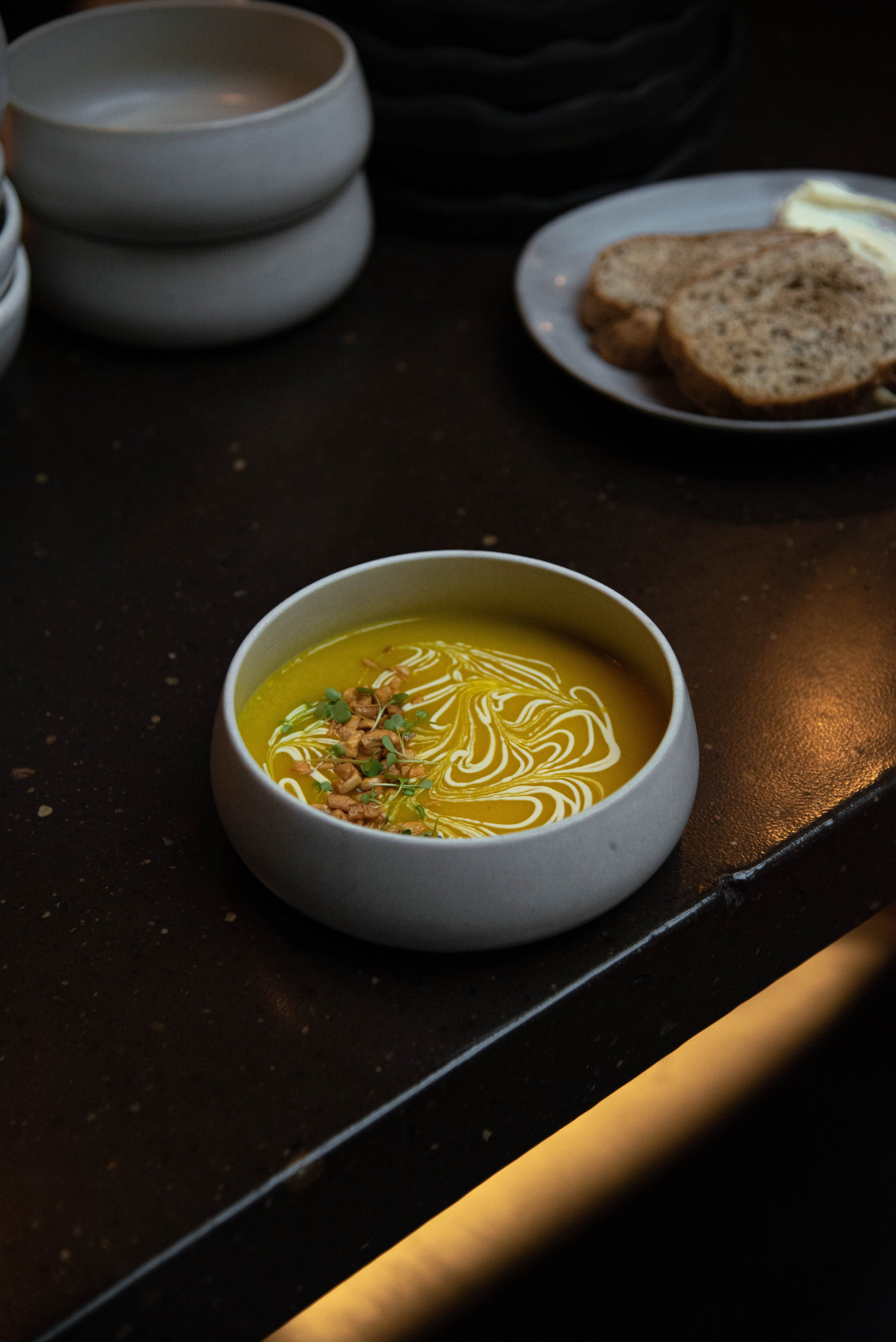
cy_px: 671
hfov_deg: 20.6
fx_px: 2462
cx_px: 448
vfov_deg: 30.5
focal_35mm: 66
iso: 1600
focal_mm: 66
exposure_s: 1/200
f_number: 4
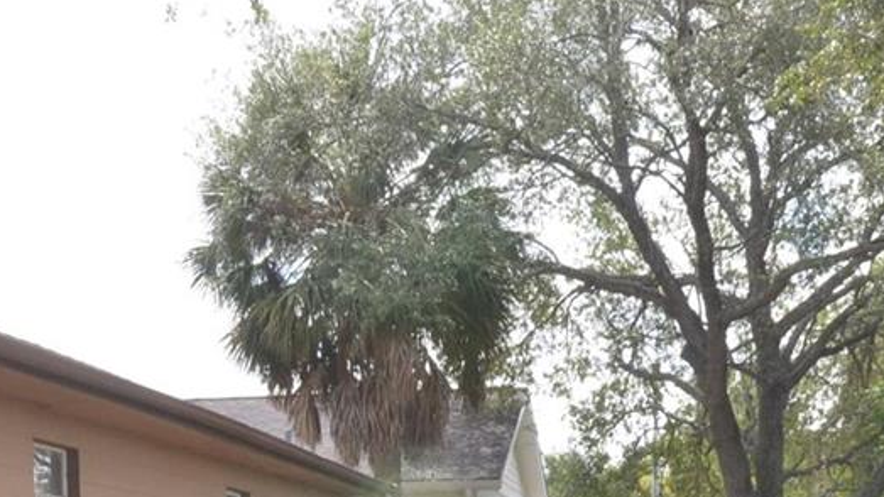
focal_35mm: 96
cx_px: 385
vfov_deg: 12.1
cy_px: 728
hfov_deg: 22.2
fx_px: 2250
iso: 800
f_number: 13
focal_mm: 20
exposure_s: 1/250
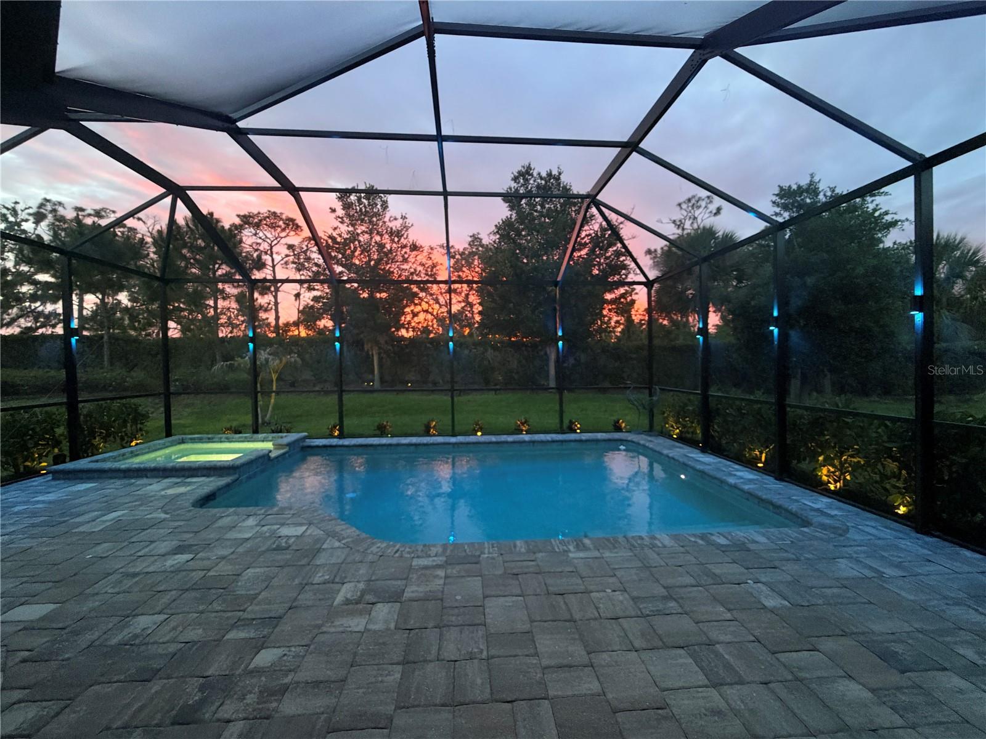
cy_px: 370
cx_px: 493
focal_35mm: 14
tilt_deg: -1.3
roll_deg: +0.5
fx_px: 399
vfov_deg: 85.7
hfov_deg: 102.1
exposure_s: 1/60
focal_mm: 2.22
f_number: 2.2
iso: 250
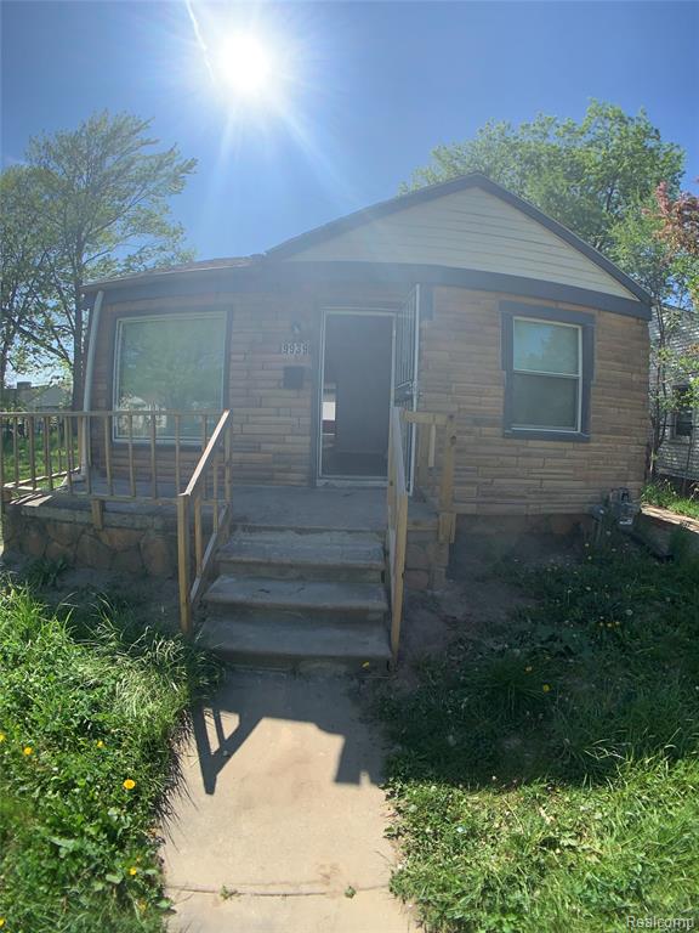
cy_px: 466
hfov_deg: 53.1
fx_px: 700
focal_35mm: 26
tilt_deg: -4.1
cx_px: 350
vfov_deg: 67.3
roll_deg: -2.4
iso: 25
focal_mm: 4.25
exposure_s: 1/2114
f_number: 1.8
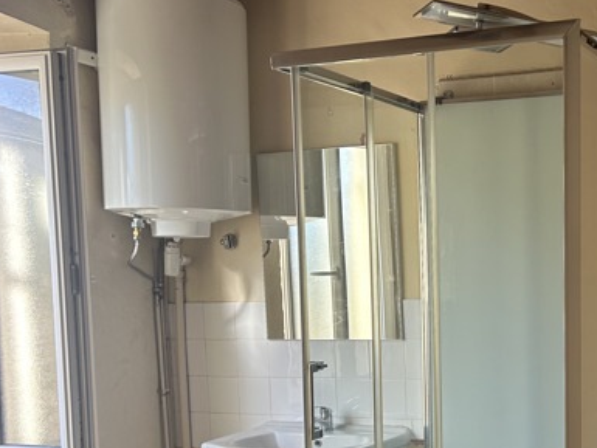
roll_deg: +0.8
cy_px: 366
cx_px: 546
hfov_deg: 33.5
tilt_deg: -5.9
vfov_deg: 26.5
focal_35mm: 54
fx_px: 932
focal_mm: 5.7
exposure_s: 1/145
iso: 64
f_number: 1.5
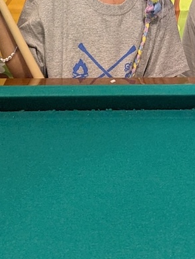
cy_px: -84
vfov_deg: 21.4
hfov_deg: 17.2
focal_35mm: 82
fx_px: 614
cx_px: 232
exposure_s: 1/120
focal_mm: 6.81
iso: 126
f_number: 1.85
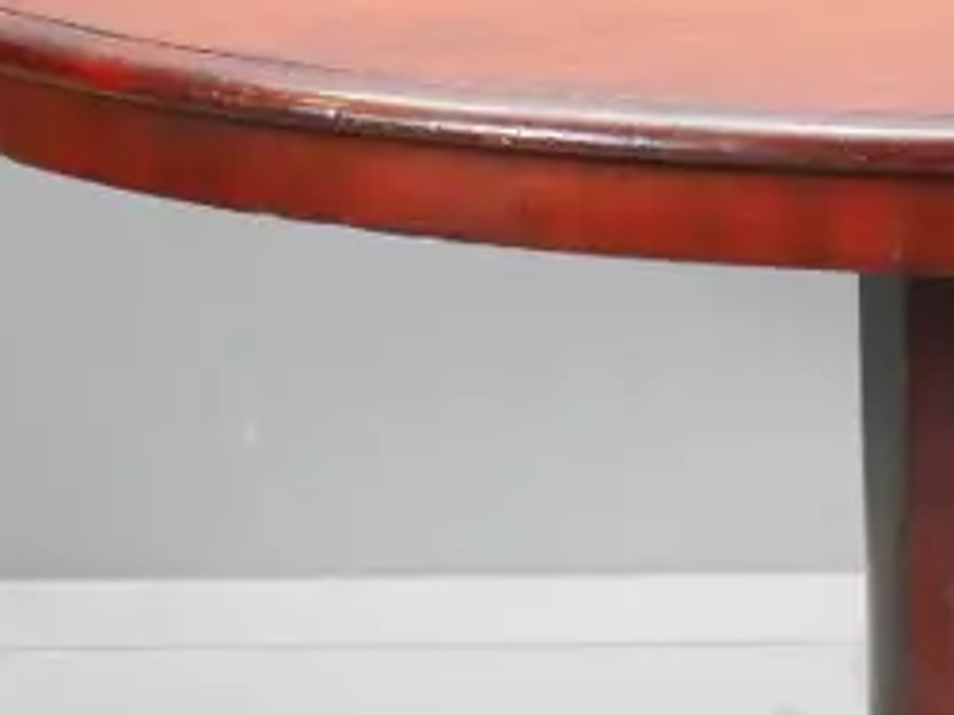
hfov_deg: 10.4
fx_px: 5179
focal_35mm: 188
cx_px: 988
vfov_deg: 7.9
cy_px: 671
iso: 3200
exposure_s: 1/60
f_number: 4.9
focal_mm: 23
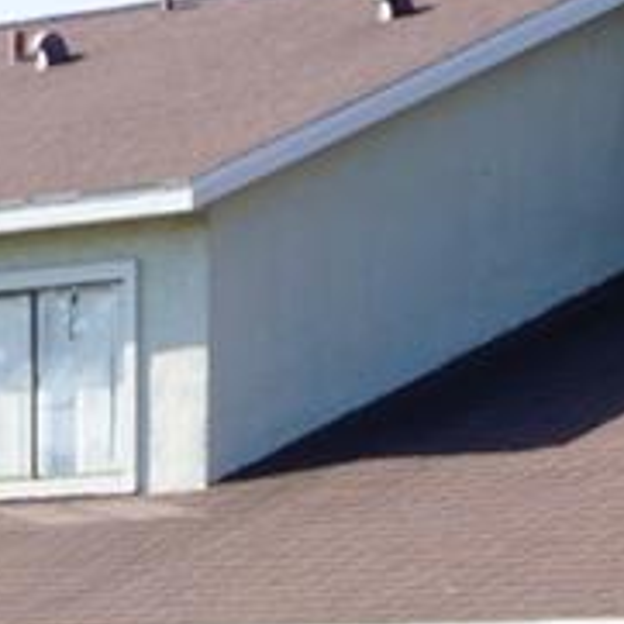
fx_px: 6139
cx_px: -303
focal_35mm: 301
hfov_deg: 5.8
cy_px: 1572
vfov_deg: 5.6
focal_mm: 40
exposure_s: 1/125
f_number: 11
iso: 100
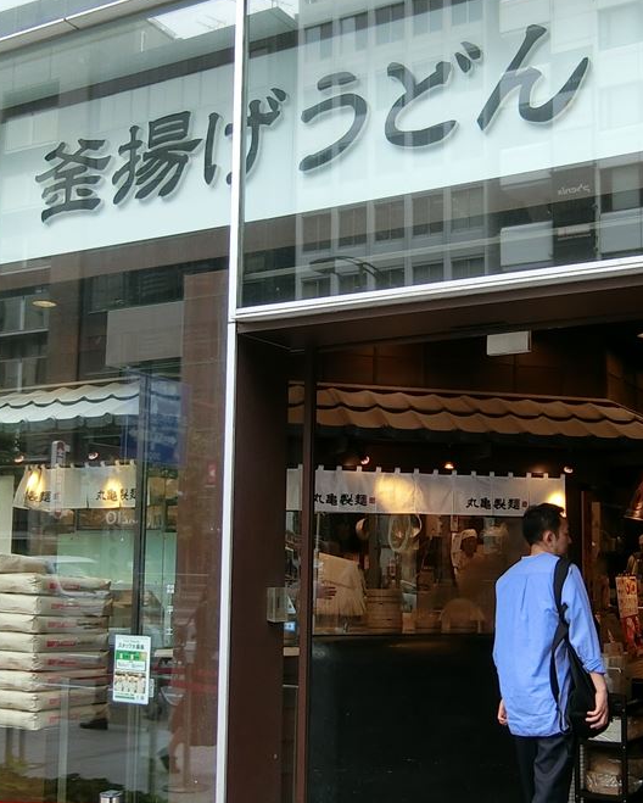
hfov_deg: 33.3
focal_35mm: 45
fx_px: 1069
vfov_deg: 40.9
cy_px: 481
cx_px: 412
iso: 80
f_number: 2.7
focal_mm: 4.06
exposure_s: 1/200
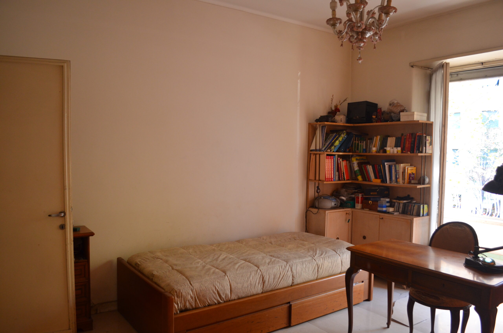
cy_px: 166
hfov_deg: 67.5
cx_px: 252
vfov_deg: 47.7
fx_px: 376
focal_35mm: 27
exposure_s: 1/50
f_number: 3.5
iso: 800
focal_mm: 18
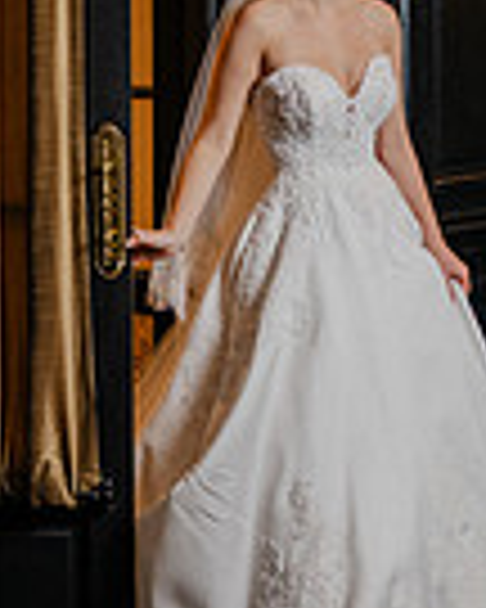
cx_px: 310
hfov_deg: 9.9
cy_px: -36
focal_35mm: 156
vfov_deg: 12.2
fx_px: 2805
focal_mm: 50
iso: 200
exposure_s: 1/80
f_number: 2
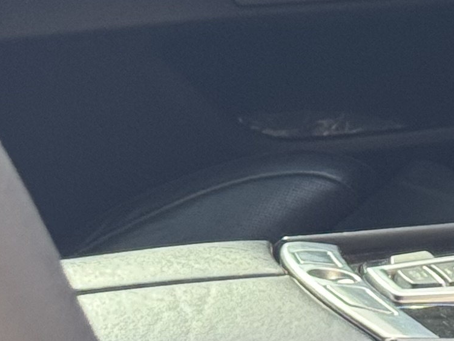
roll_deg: +4.9
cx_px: 781
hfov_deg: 7.5
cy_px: 57
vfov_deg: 5.8
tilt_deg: -19.7
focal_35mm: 258
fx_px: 3385
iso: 64
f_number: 1.78
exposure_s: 1/372
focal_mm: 6.76
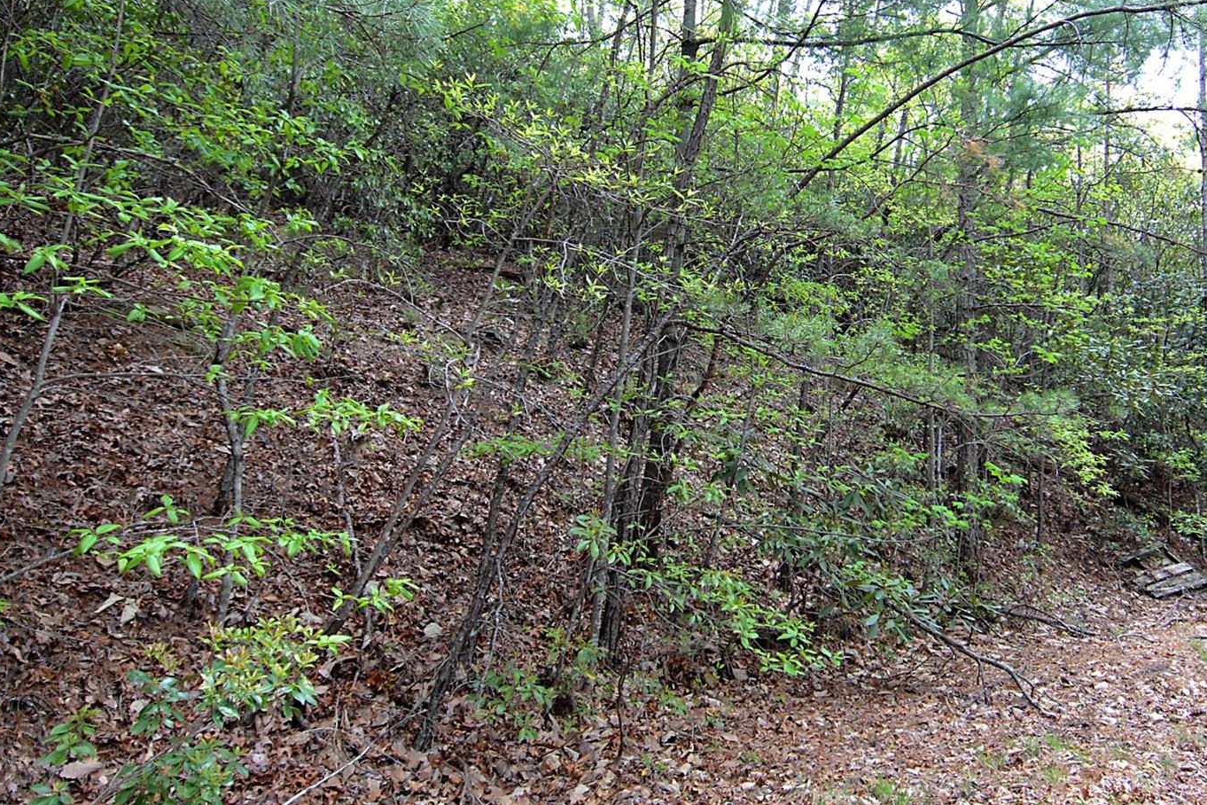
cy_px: 311
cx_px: 768
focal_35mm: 27
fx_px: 905
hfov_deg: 66.2
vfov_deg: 47.6
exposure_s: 1/640
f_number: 4.5
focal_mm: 12
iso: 1000
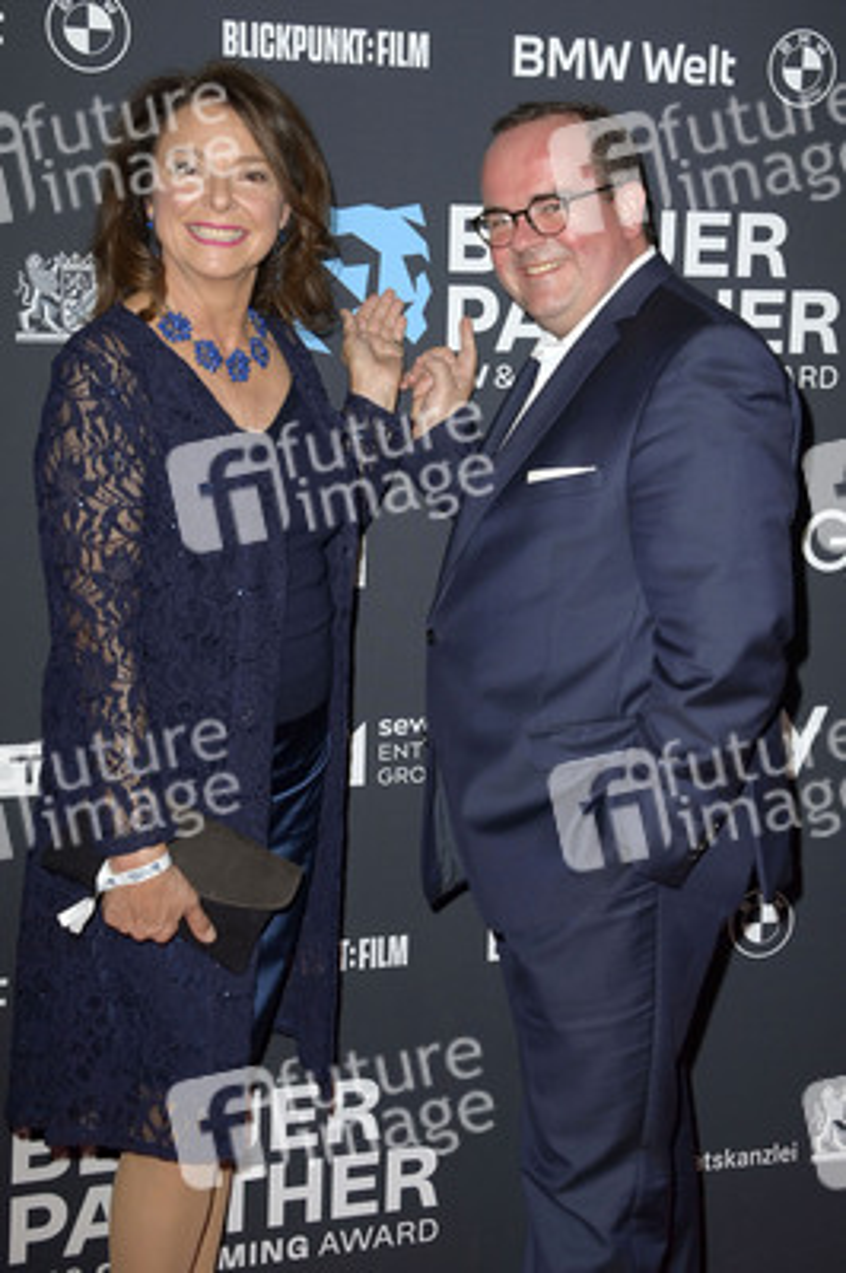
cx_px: 423
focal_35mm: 52
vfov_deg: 38.2
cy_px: 636
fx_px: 1836
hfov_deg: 25.9
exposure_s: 1/250
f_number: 5.6
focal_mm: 52
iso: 1000
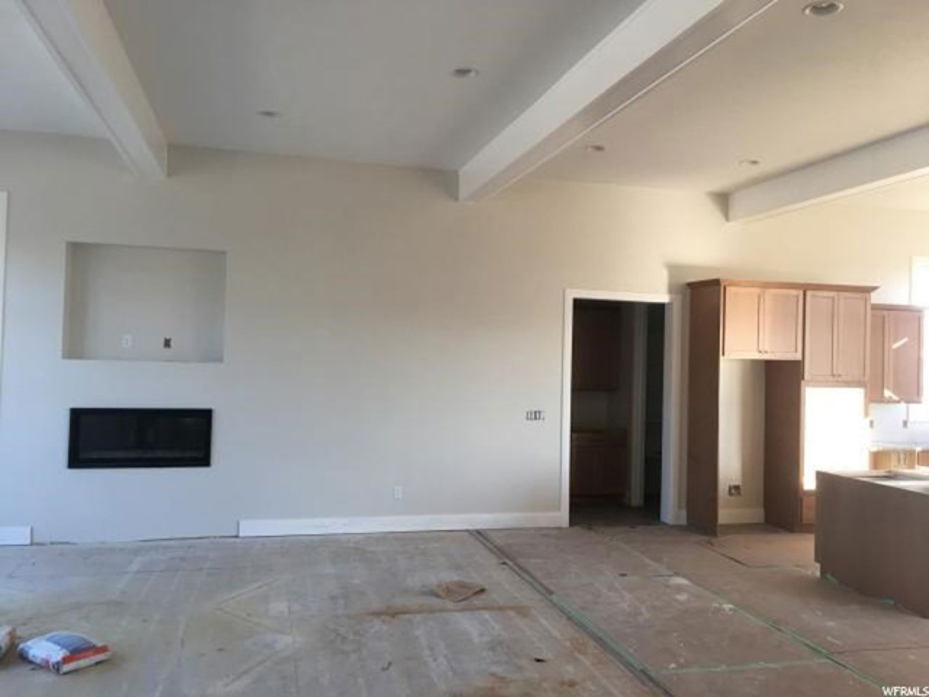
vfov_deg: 48.2
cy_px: 348
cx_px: 464
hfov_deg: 61.7
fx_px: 778
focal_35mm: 29
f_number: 2.2
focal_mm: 4.15
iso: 25
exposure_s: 1/40
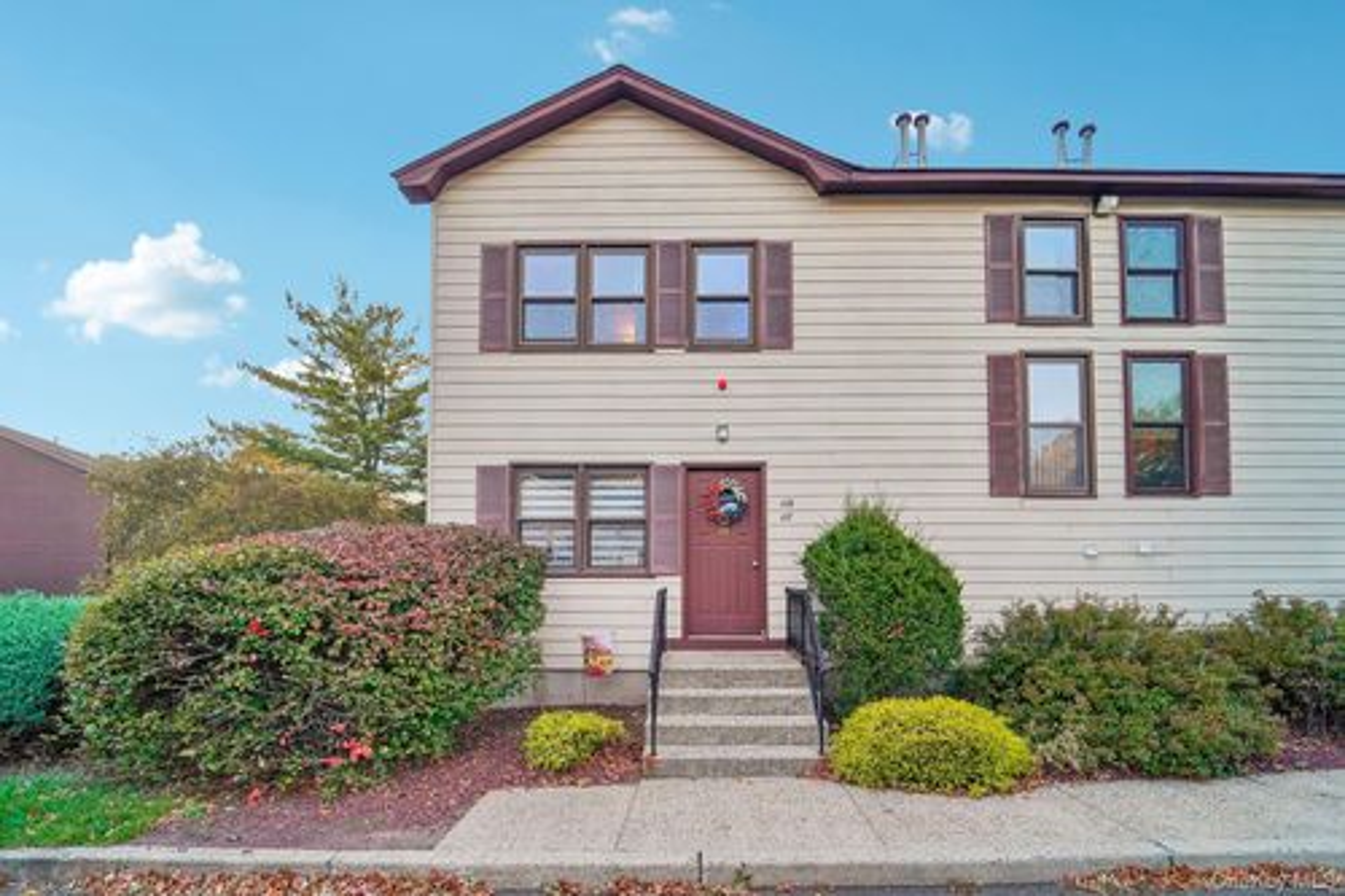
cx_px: 672
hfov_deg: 104.3
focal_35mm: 14
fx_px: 523
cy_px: 448
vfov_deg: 81.2
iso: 400
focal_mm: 14
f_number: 8
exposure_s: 1/40
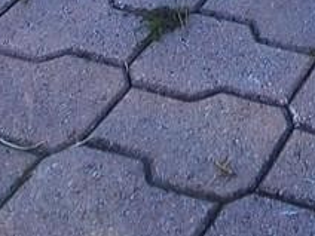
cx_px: 547
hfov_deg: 16.9
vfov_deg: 9.0
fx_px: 892
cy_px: -620
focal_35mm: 98
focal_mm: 2.2
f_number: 2.2
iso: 64
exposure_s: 1/329
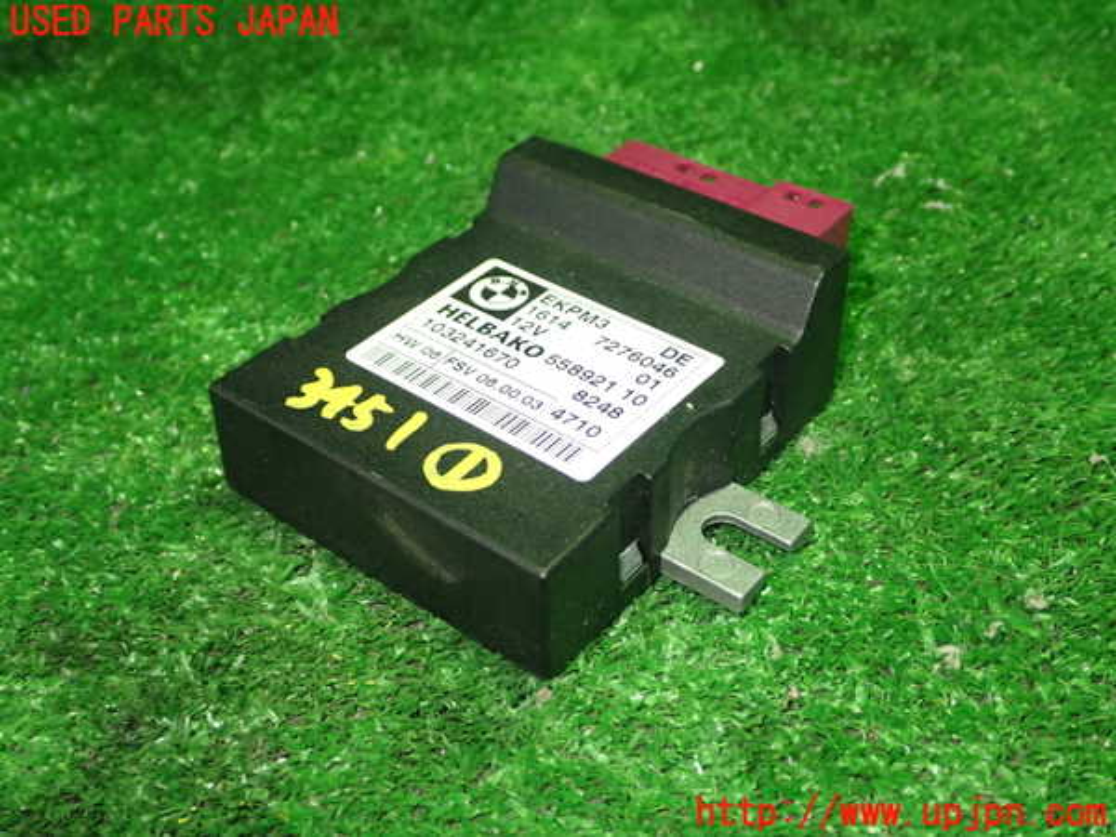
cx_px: 558
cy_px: 418
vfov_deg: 35.1
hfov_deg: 45.8
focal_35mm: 41
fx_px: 1322
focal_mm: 7.31
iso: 800
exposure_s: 1/40
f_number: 2.8
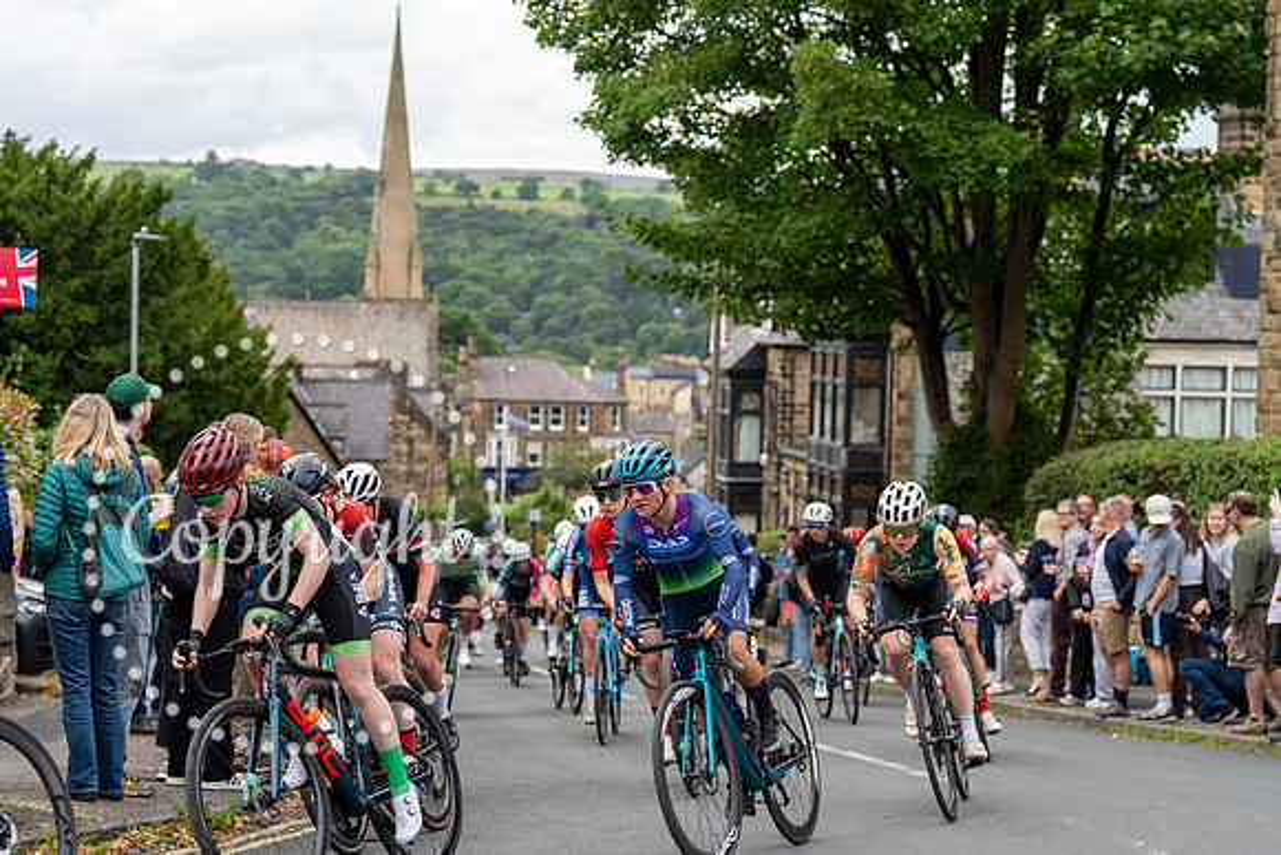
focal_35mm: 70
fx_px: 2491
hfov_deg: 28.8
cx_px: 640
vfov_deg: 19.5
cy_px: 428
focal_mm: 70
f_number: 3.5
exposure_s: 1/500
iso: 500
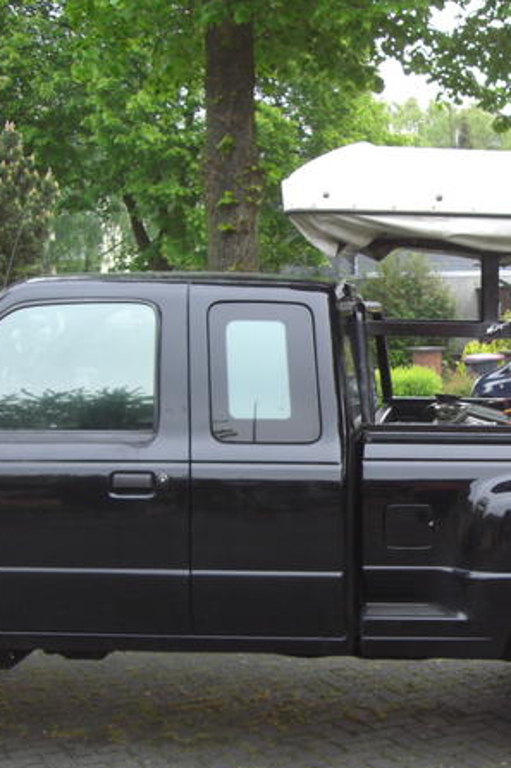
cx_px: 549
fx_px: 1321
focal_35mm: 62
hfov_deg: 20.9
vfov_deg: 32.3
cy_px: 447
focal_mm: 6.2
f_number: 2.7
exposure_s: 1/100
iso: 100
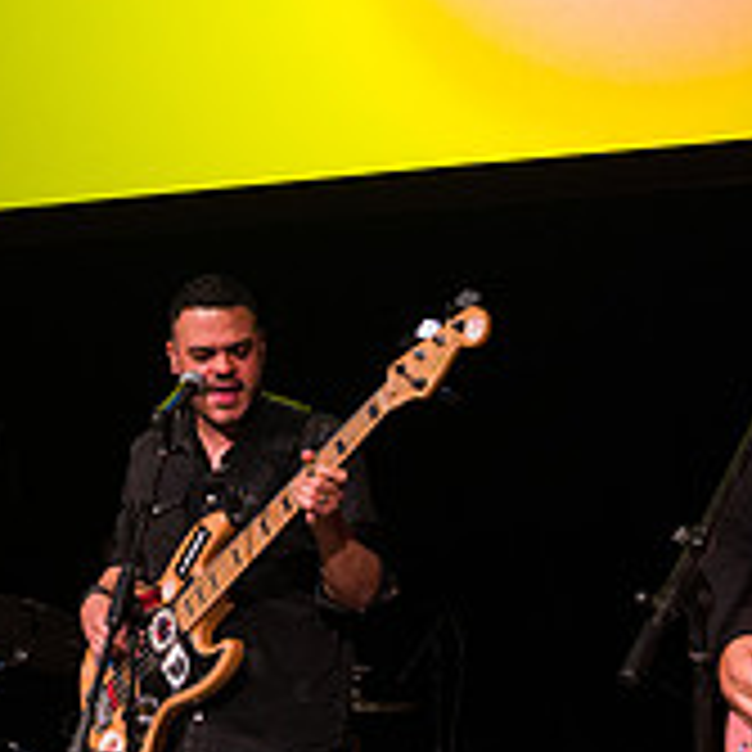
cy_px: 275
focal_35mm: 71
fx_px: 1745
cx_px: 194
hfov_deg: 24.1
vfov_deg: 24.2
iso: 1600
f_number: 4
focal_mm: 24
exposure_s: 1/200
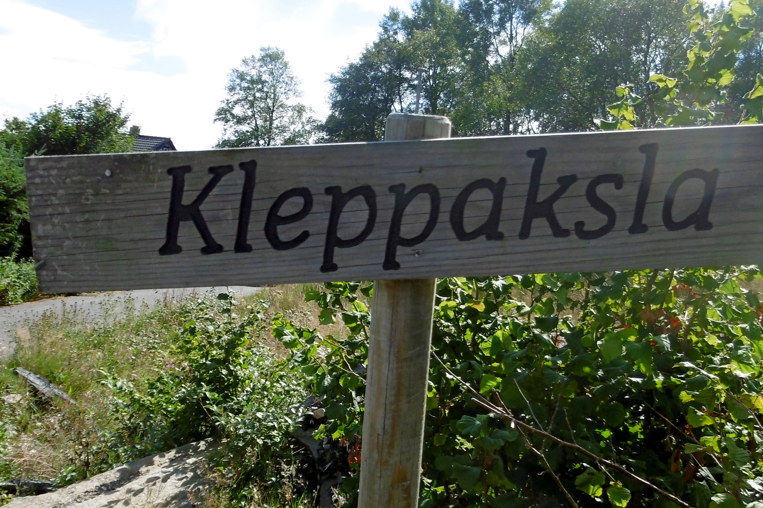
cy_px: 237
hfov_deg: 53.1
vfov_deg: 36.9
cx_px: 364
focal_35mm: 36
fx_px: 763
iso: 100
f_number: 3.1
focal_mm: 4.3
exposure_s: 1/640
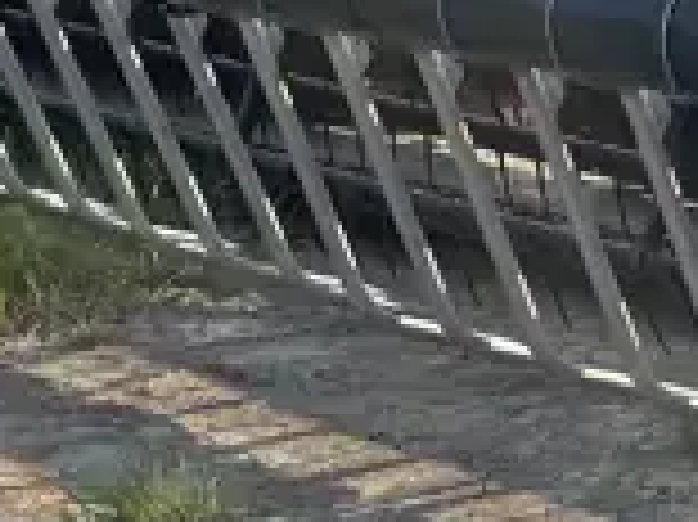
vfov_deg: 9.2
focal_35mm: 161
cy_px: 72
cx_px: 1085
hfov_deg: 11.7
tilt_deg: -8.6
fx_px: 3244
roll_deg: +1.7
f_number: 1.6
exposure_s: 1/2618
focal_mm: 4.2
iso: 32
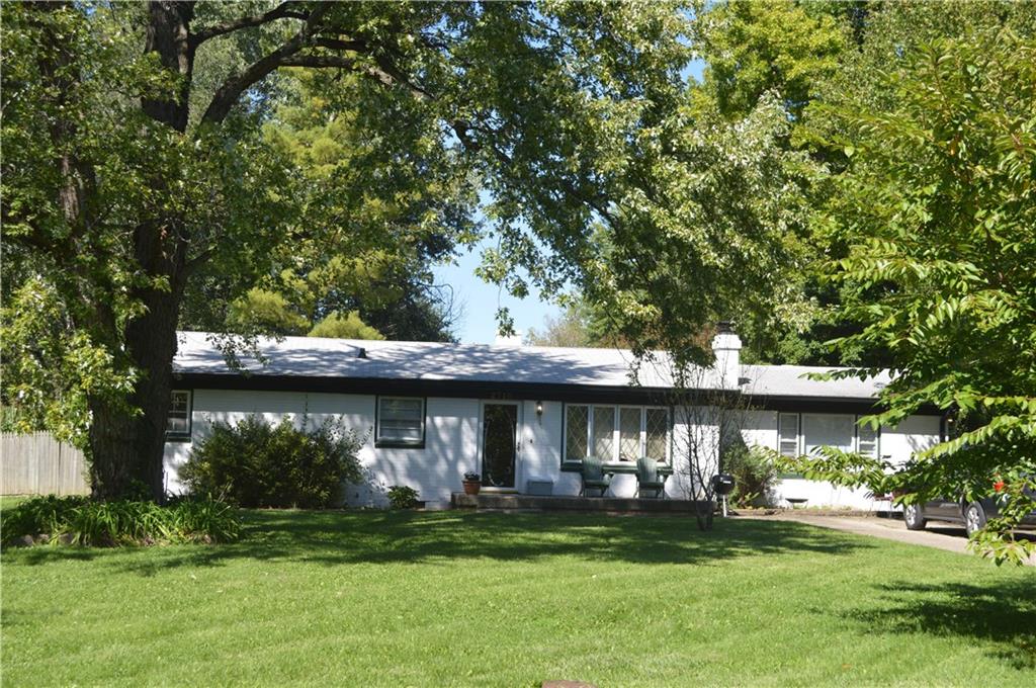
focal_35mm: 48
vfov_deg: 28.0
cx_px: 518
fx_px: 1380
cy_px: 344
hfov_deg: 41.2
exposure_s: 1/160
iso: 100
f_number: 6.3
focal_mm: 32
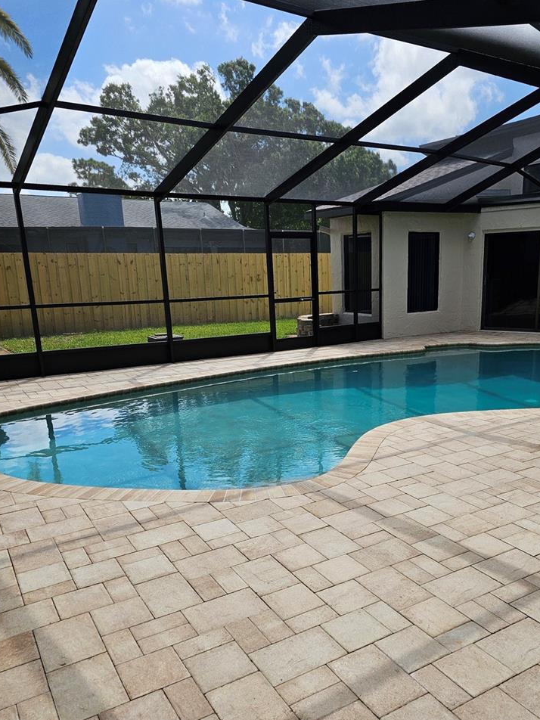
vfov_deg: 61.3
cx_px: 332
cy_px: 417
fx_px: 603
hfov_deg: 47.9
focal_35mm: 29
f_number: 1.7
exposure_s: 1/503
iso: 10
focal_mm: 6.3
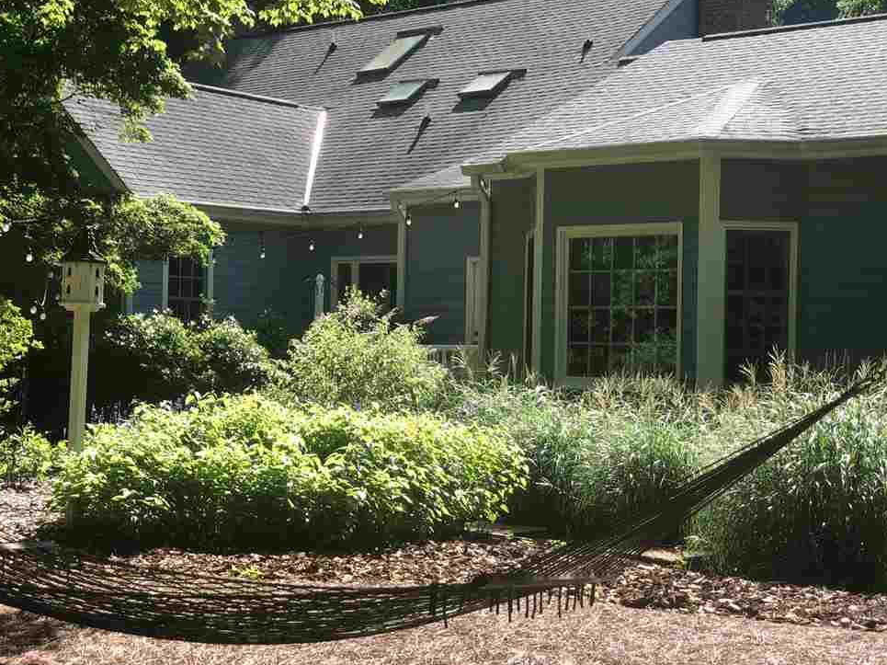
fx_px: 1767
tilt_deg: +1.3
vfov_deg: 21.3
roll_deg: -0.9
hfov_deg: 28.1
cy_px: 334
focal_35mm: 69
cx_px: 390
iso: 16
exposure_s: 1/168
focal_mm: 6
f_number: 2.4
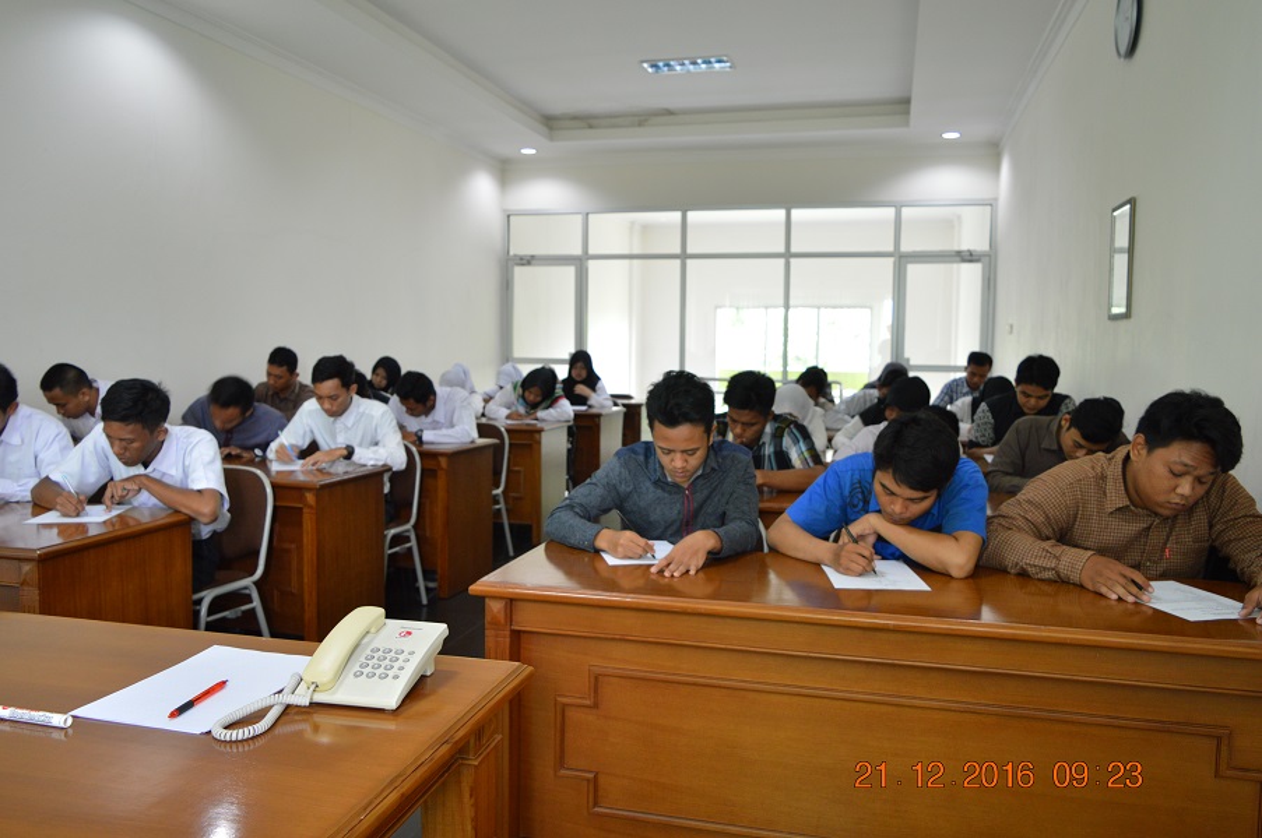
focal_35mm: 27
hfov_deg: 67.4
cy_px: 419
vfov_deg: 47.8
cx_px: 631
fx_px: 945
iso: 450
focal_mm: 18
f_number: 3.5
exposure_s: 1/15
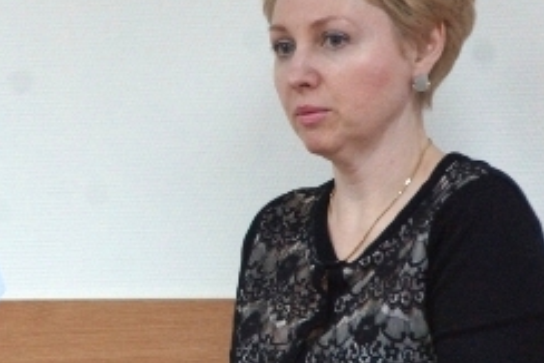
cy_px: 188
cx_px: 167
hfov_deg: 5.5
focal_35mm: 372
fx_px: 5623
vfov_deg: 3.7
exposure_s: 1/100
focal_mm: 135
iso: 2000
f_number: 6.3
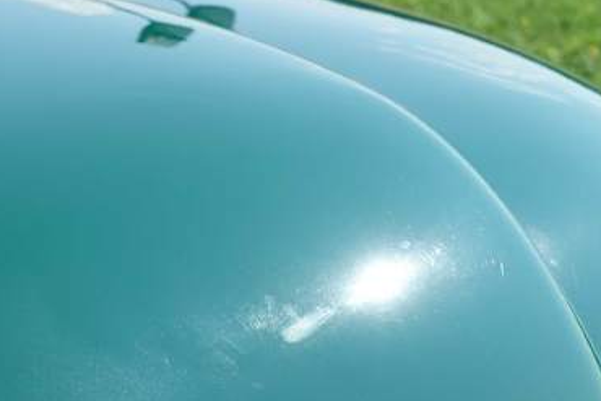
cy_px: 432
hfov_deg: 18.7
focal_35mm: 109
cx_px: 174
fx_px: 1820
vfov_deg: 12.4
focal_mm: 12.81
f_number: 4
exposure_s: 1/800
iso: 125
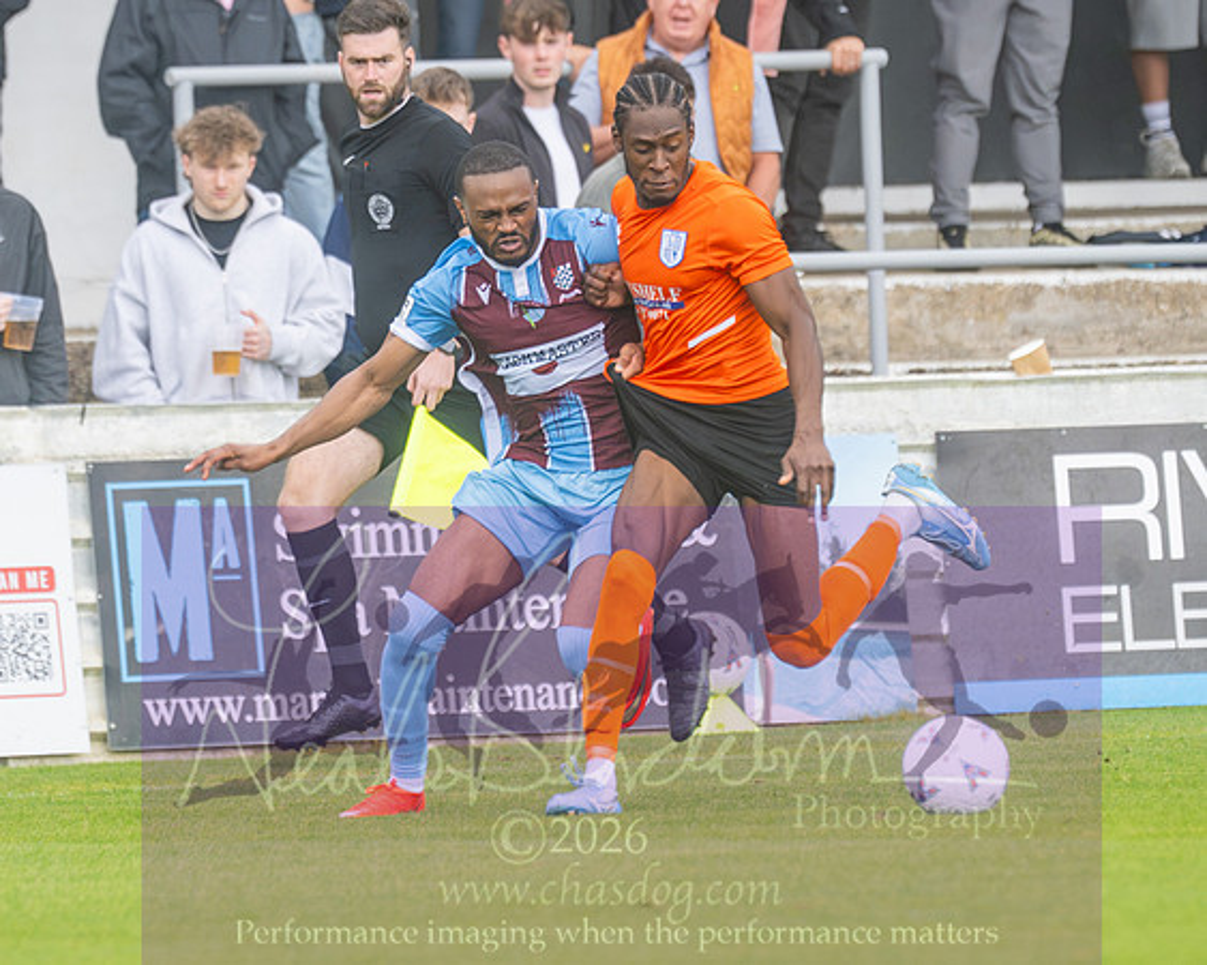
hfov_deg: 2.8
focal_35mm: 682
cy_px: 351
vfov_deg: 2.3
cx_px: 446
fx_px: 24347
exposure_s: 1/1250
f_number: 2.8
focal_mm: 250
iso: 800
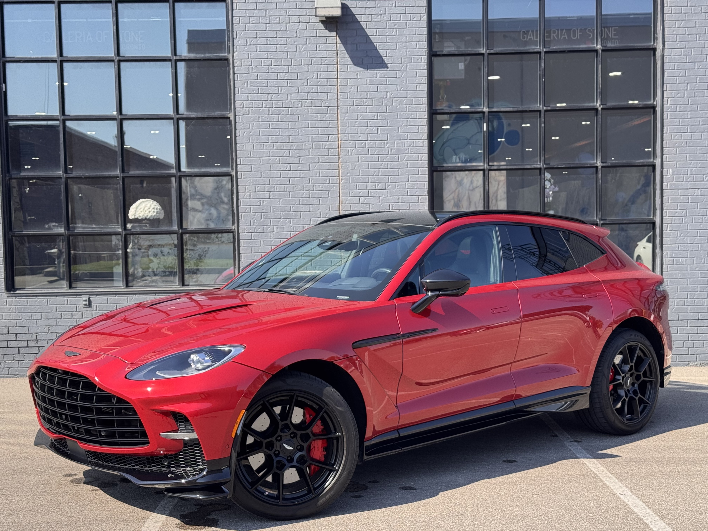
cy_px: 266
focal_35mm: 48
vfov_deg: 30.3
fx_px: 982
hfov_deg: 39.7
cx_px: 354
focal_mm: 6.76
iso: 64
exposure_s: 1/1339
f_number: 1.78
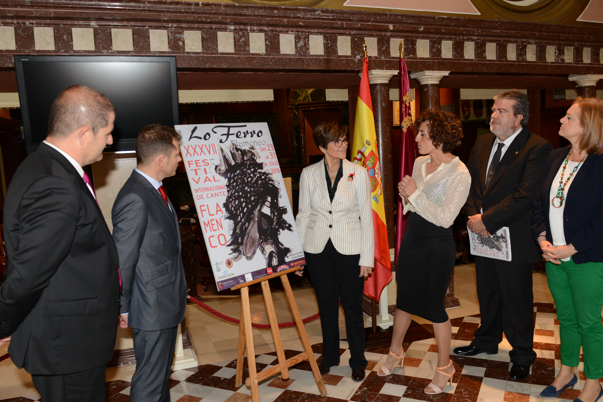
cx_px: 316
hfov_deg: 60.3
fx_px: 519
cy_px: 215
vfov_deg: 42.3
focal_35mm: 31
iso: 800
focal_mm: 26
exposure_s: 1/50
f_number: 4
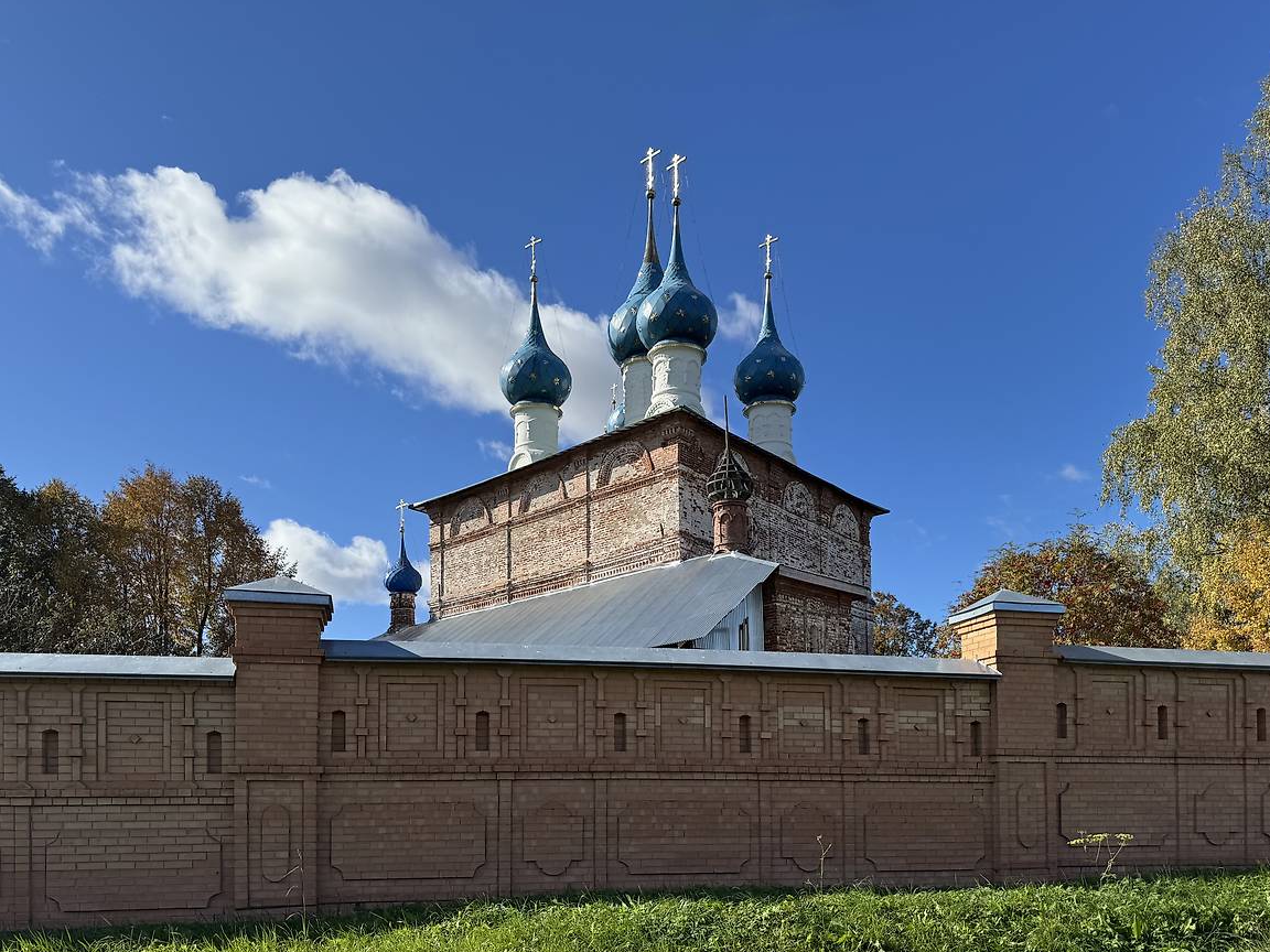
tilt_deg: +16.9
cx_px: 643
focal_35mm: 25
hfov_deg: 69.4
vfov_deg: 54.9
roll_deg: +1.4
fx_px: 917
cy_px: 474
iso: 80
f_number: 1.78
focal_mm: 6.76
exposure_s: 1/4049
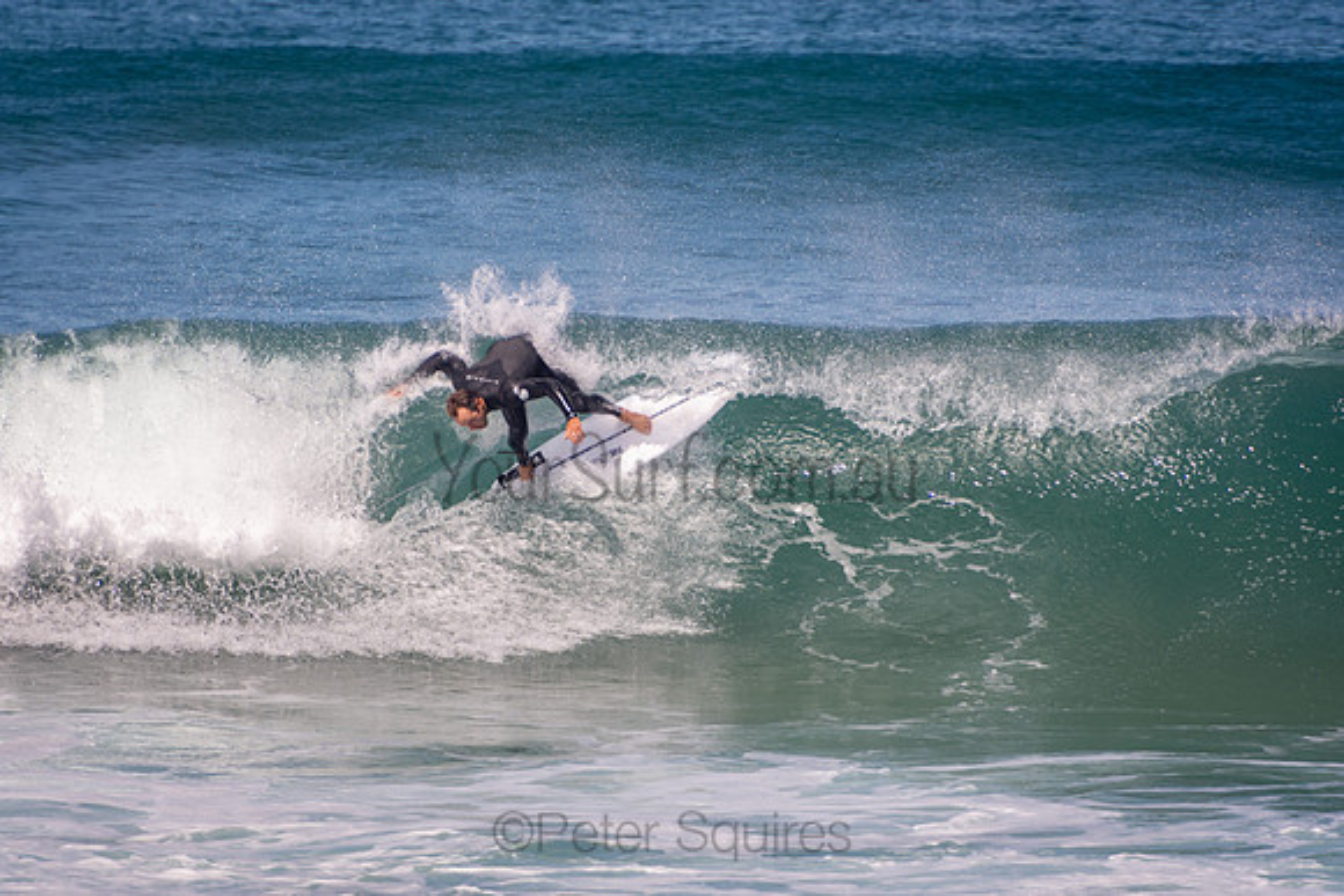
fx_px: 22404
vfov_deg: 2.3
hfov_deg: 3.4
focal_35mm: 600
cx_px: 672
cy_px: 448
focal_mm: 400
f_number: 5.6
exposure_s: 1/1250
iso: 200
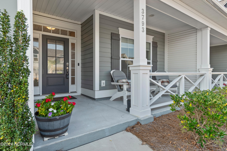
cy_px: 76
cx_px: 114
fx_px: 120
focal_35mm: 19
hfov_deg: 86.9
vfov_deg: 64.6
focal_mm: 13
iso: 100
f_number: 5.6
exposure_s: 1/125
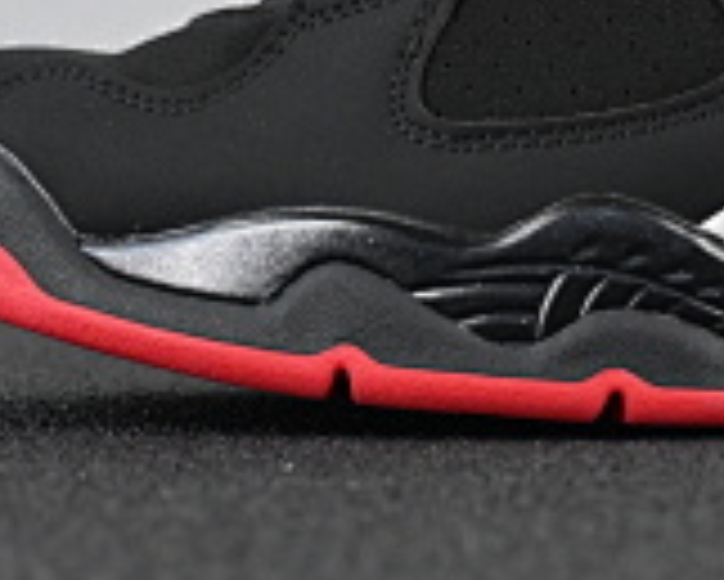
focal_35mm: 166
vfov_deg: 9.2
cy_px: -97
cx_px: 746
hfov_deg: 11.5
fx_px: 3559
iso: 1100
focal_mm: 38
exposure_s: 1/125
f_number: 5.6
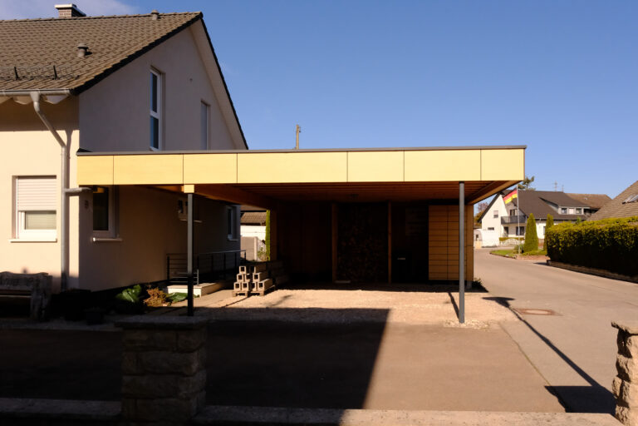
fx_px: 461
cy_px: 213
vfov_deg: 49.6
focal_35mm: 26
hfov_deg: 69.4
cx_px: 319
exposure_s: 1/2000
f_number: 10
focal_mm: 17.5
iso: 1600
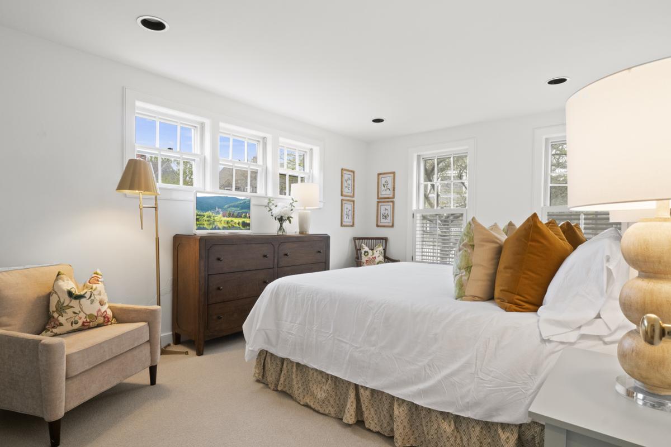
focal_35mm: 18
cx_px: 336
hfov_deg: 90.0
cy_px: 224
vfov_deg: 67.4
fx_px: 335
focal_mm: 12
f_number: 11
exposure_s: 1/10
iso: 1000
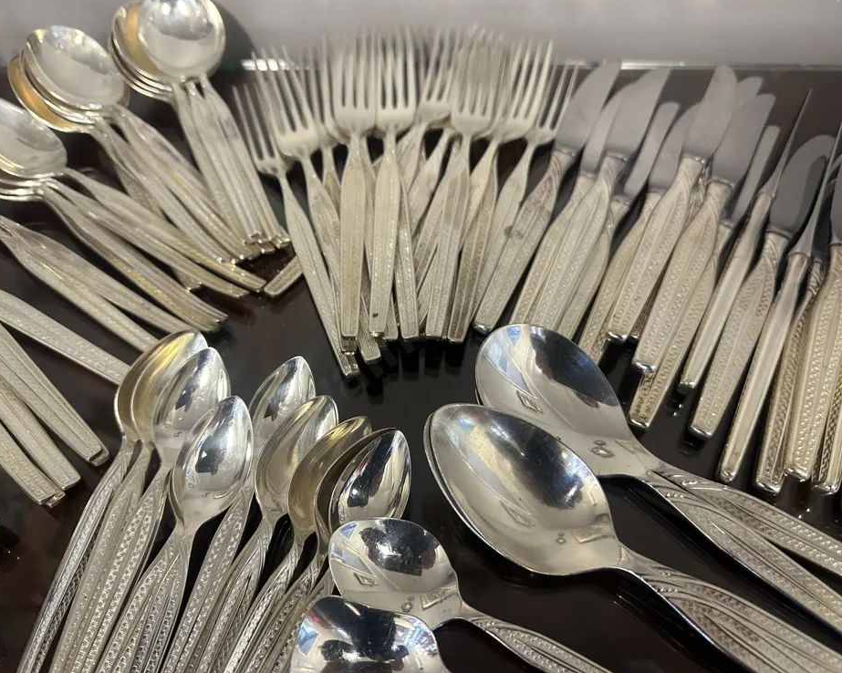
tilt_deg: -55.0
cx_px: 411
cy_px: 331
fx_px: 648
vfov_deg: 54.9
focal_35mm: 26
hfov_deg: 66.0
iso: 320
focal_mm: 6.86
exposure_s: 1/50
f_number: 1.78
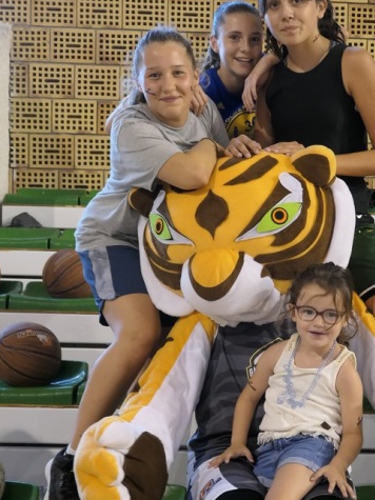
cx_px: 292
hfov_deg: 24.5
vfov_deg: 32.6
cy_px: 312
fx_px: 853
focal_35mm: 59
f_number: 2.8
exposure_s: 1/80
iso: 800
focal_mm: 11.8
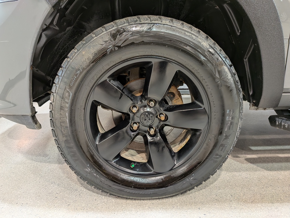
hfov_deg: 71.6
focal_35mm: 24
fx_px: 201
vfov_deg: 56.8
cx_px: 145
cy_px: 109
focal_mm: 4.53
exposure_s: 1/30
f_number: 1.7
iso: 57
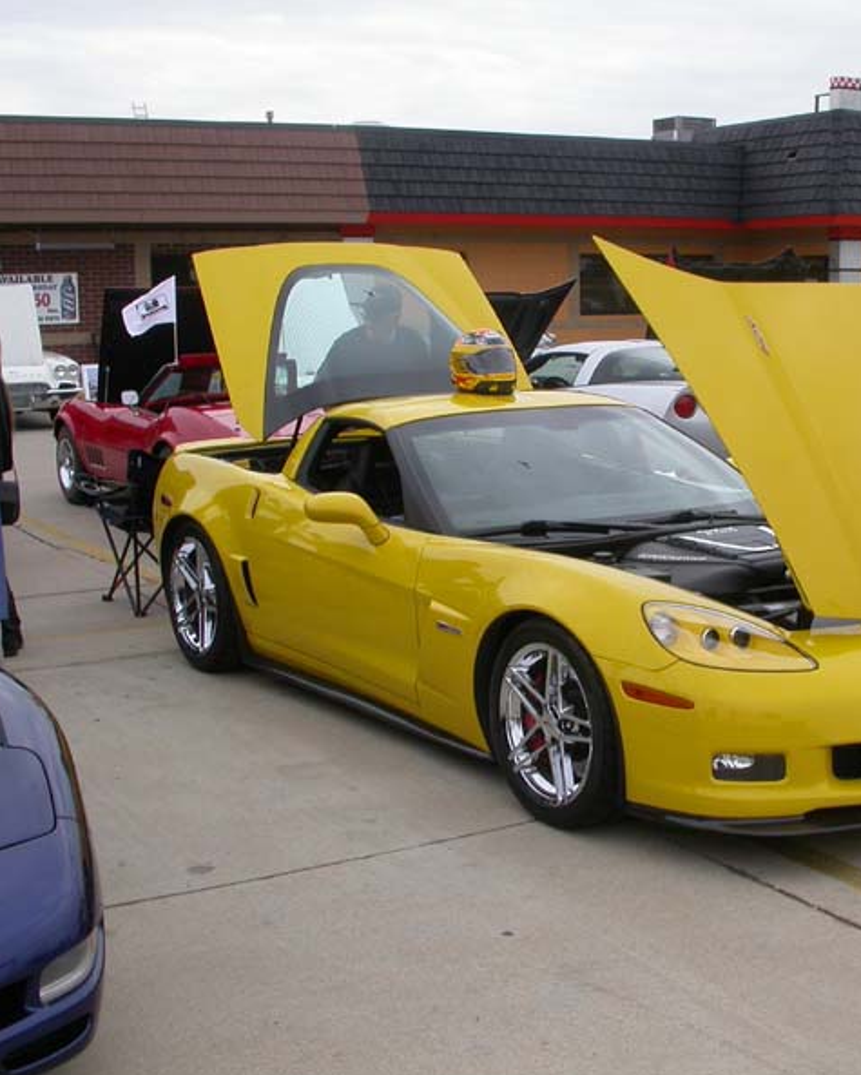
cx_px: 549
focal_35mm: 50
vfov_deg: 37.3
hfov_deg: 30.1
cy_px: 540
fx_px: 1591
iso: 100
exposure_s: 1/240
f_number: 6.7
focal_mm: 7.85
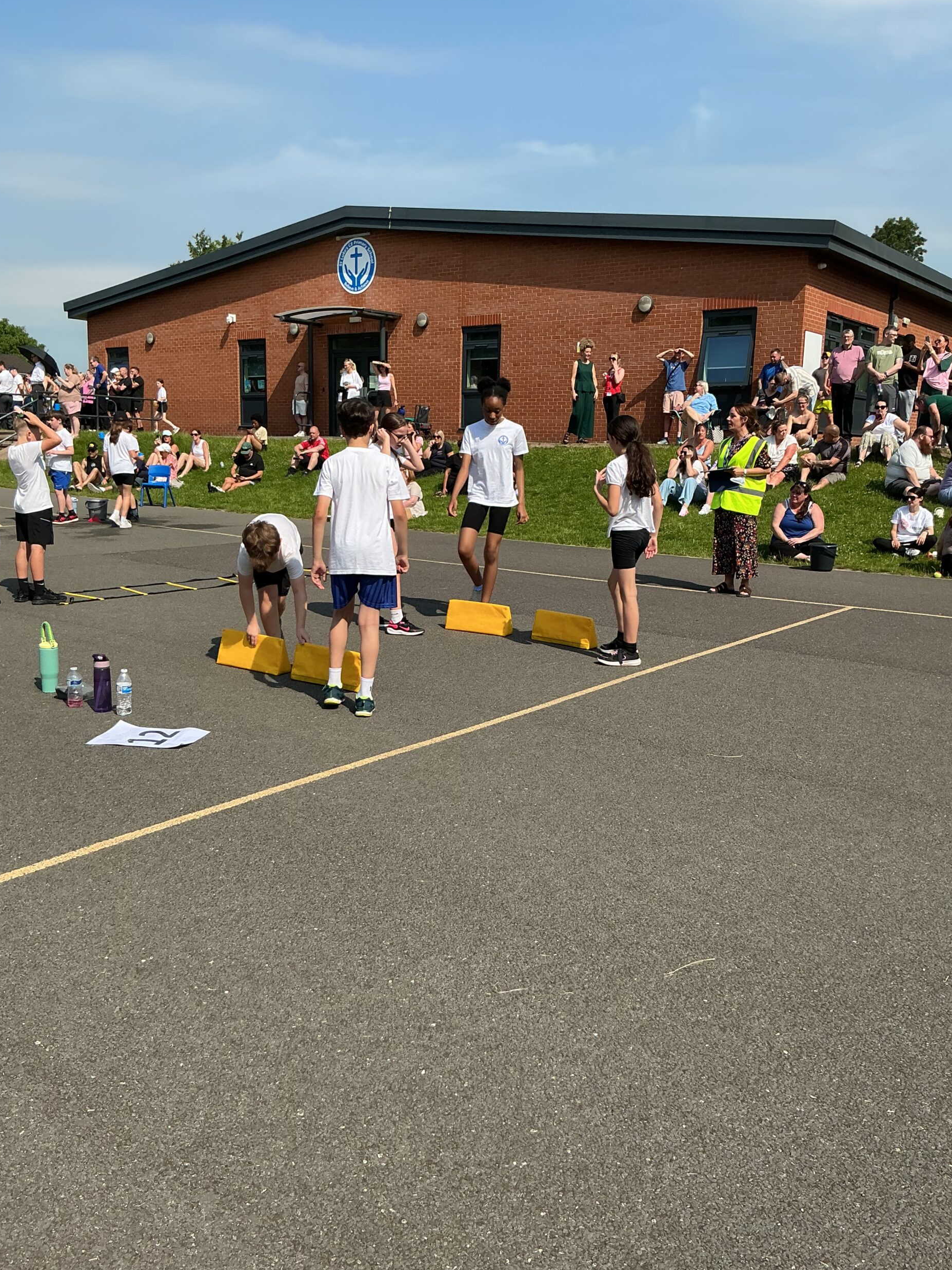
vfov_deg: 60.0
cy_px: 649
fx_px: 1100
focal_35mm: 30
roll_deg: -0.9
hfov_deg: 46.8
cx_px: 468
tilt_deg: -11.0
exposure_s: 1/1848
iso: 25
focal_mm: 3
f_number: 1.8
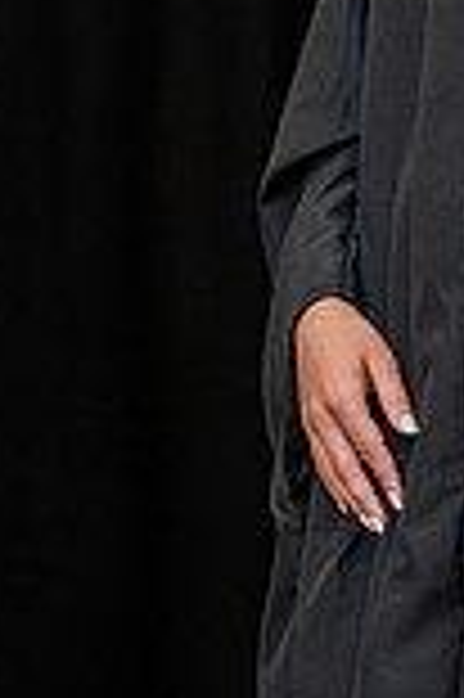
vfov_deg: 5.9
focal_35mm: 349
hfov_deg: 3.9
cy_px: -65
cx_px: 662
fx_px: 6762
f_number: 3.5
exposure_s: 1/200
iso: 1600
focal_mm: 93
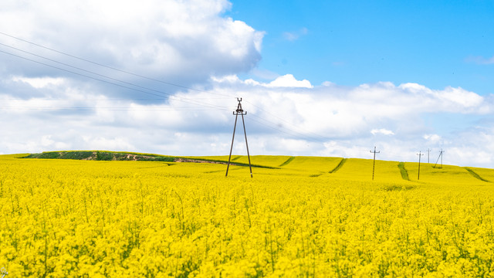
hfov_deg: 31.5
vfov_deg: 18.0
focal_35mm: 67
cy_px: 135
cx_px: 242
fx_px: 875
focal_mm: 30
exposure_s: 1/640
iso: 100
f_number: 4
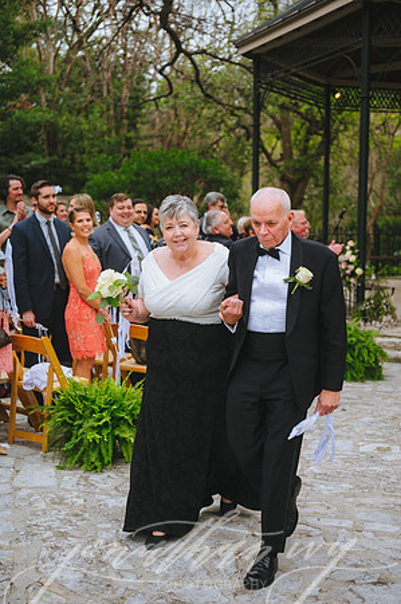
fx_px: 837
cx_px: 200
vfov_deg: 39.6
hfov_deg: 26.9
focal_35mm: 50
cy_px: 302
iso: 400
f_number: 2.8
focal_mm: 50
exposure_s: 1/1600
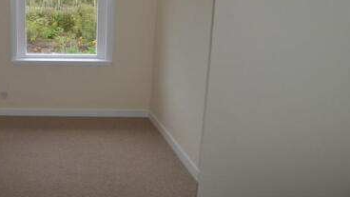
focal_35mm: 28
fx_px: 260
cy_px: 31
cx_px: 44
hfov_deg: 59.2
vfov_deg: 39.4
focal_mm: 10
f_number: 3.5
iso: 400
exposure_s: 1/60
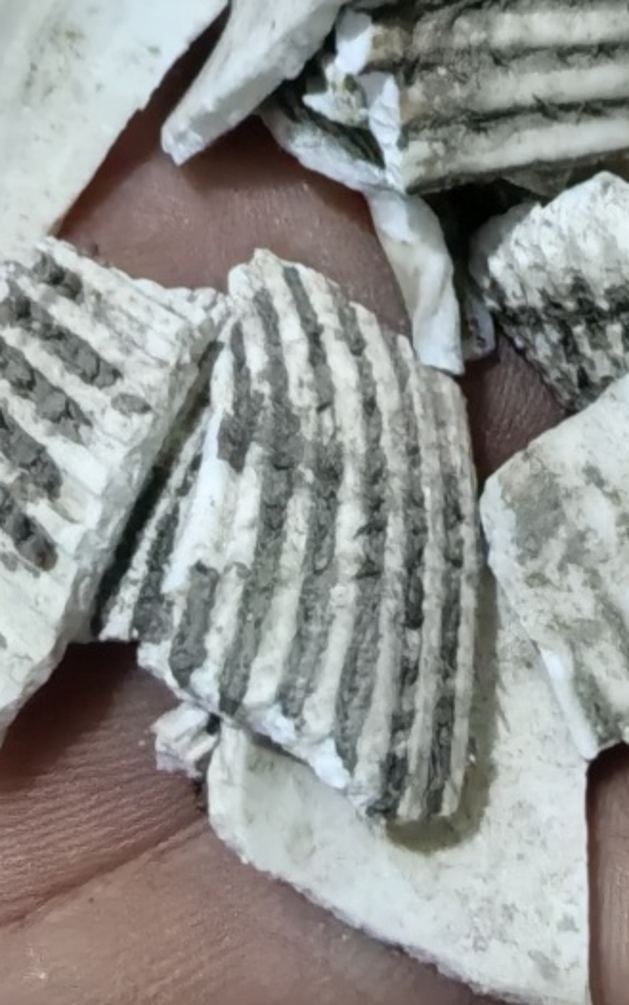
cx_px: 447
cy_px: 100
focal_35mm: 58
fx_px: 1590
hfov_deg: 22.2
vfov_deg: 33.3
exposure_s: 1/40
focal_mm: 1.68
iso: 320
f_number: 2.2
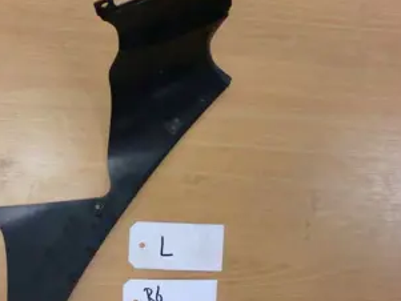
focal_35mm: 43
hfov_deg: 42.9
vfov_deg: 33.6
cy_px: 170
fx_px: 498
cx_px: 116
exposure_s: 1/60
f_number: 3.2
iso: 250
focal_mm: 4.9
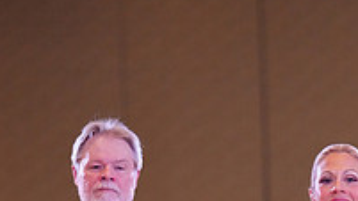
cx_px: 240
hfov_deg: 4.9
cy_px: 418
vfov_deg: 2.8
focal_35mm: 439
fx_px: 4167
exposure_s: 1/400
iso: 5000
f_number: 2.8
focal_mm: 145
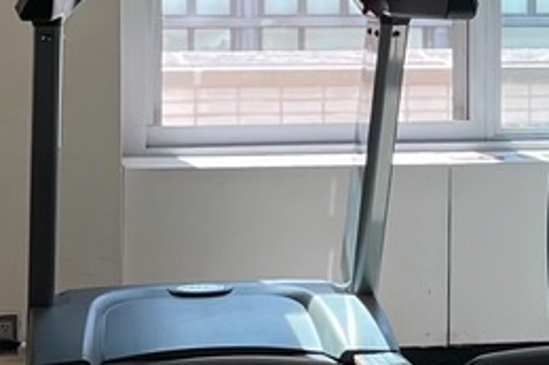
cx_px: 536
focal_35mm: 150
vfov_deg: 9.1
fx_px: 2286
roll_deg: +1.3
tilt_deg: -0.8
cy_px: -15
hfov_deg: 13.5
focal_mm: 5.7
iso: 50
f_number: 1.5
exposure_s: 1/621
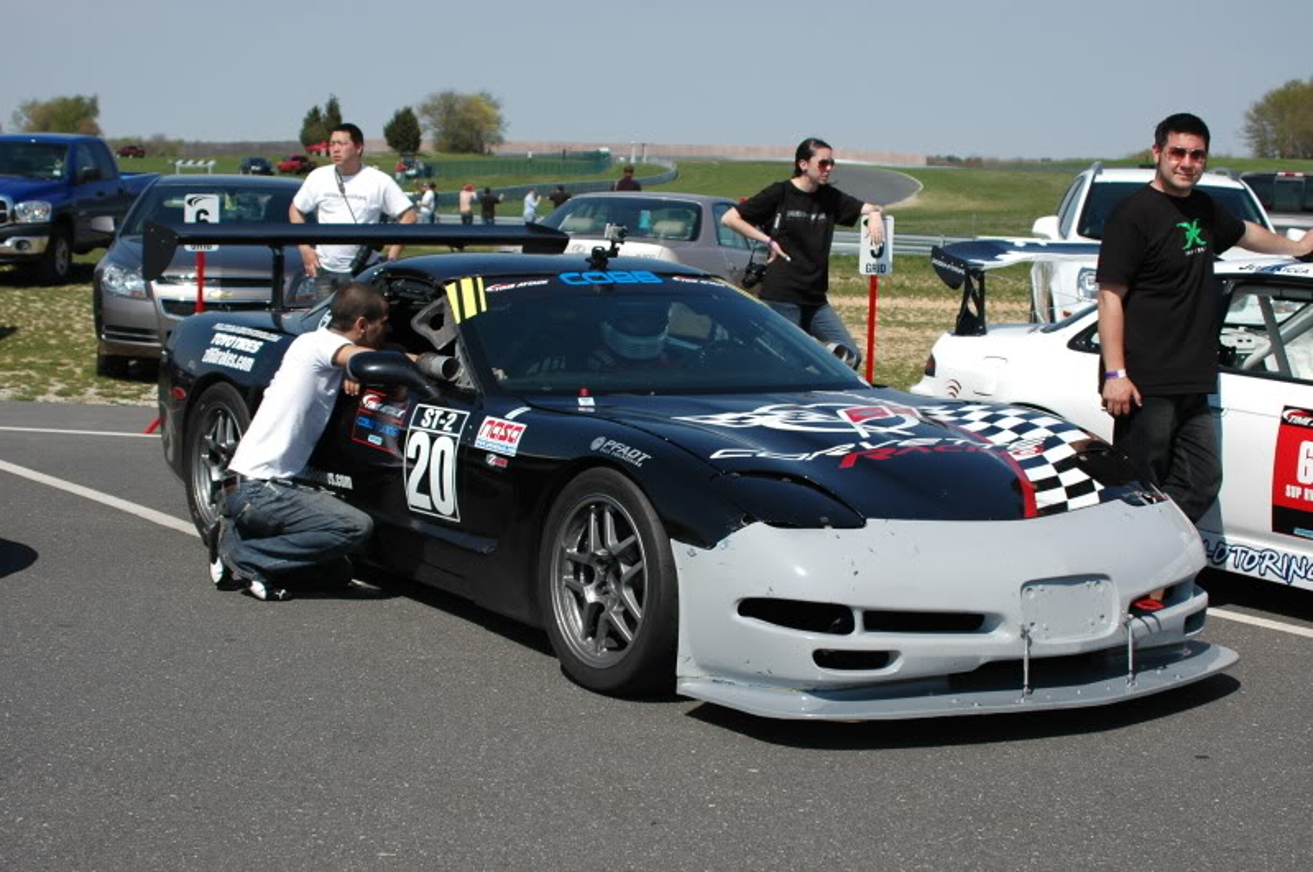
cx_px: 656
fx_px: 2186
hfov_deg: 33.4
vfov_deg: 22.6
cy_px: 436
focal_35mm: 60
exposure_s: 1/2000
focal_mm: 40
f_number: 4.8
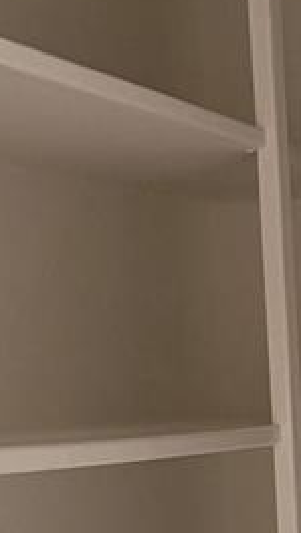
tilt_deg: -10.7
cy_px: 810
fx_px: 2151
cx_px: 430
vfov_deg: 13.3
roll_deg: +1.7
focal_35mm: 152
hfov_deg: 7.9
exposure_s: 1/60
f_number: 1.78
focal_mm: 6.76
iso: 200
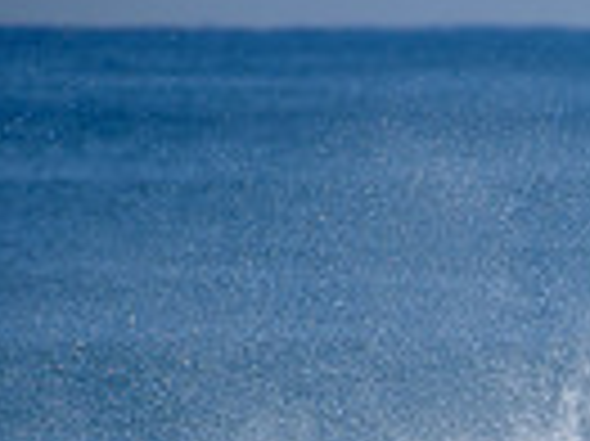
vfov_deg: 0.7
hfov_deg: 0.9
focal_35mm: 2135
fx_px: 36356
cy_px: 731
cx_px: 1261
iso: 160
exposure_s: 1/2000
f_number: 5.6
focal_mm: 500
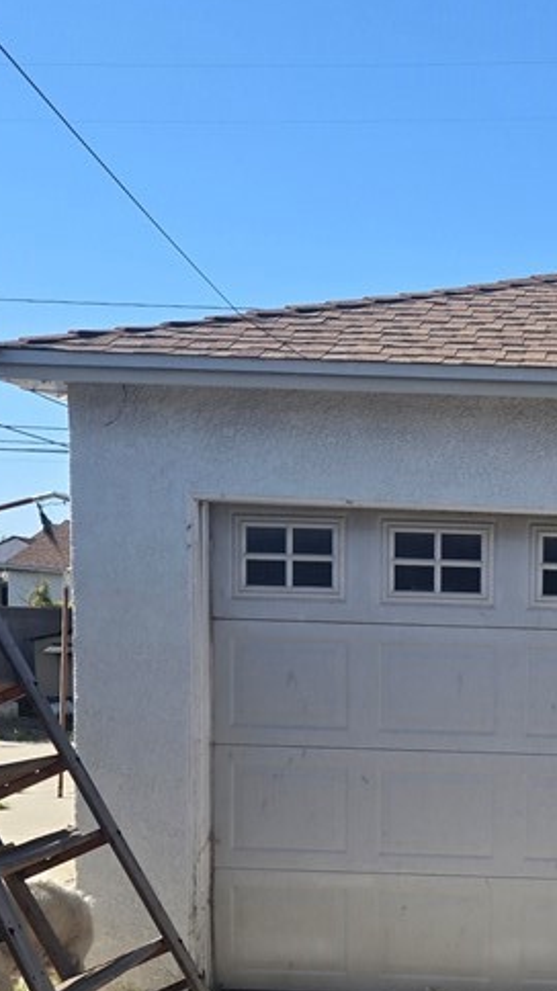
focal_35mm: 53
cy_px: 741
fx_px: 1393
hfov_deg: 20.9
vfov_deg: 38.2
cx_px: 690
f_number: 1.8
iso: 64
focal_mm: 5.4
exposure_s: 1/2921
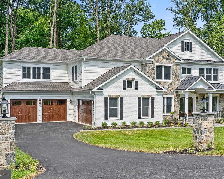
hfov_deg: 42.9
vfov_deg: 34.9
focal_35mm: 43
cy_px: 89
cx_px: 117
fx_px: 285
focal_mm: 38
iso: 250
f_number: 13
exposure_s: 1/250
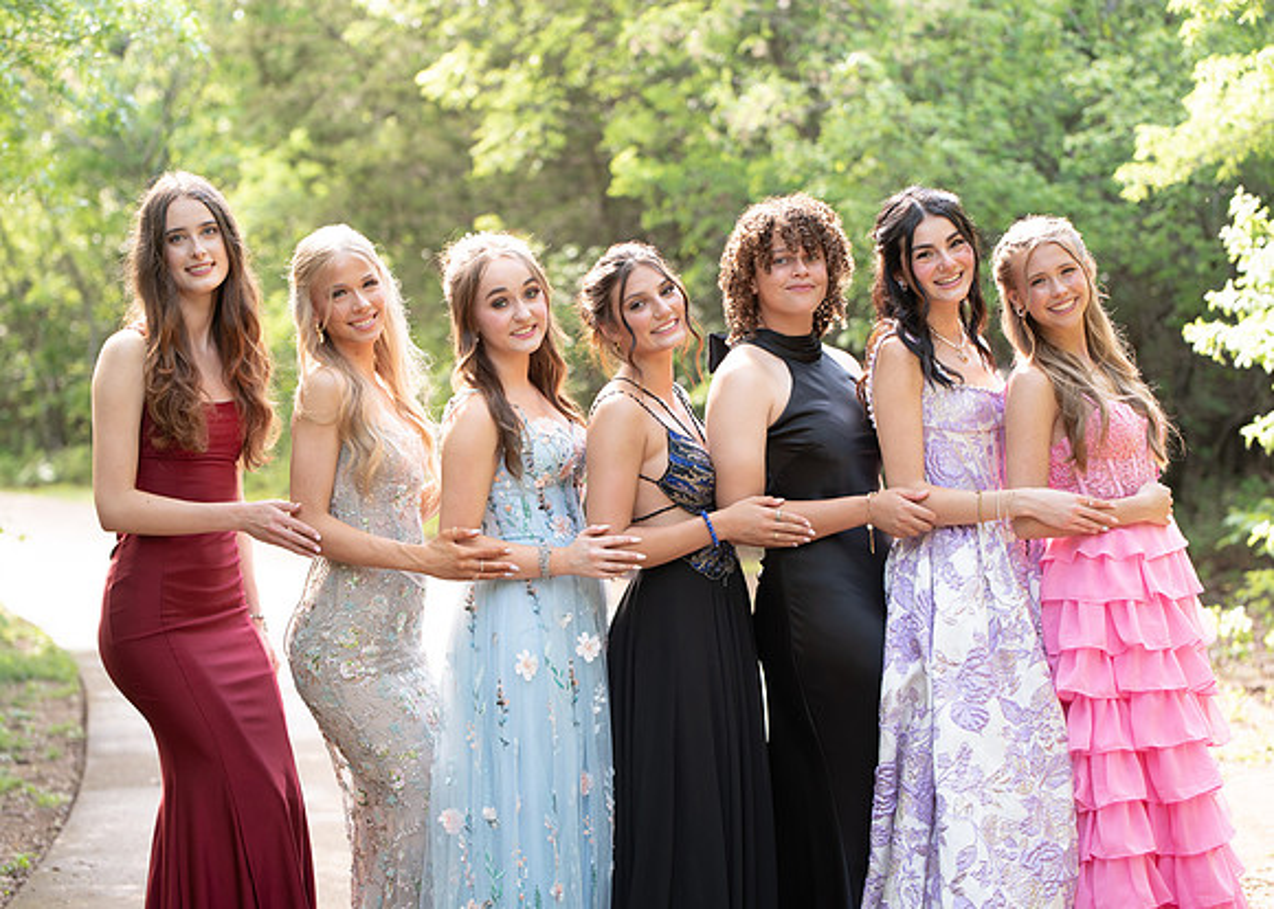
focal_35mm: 91
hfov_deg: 22.0
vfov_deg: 15.8
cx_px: 646
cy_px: 473
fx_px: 3281
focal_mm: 80
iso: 100
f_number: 2.8
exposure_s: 1/100
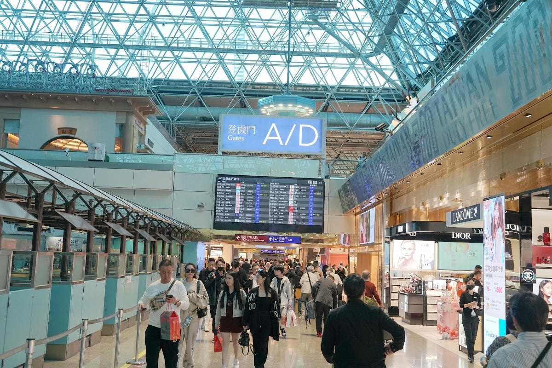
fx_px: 598
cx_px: 276
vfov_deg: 34.2
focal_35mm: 39
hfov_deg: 49.6
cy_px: 184
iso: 1000
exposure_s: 1/160
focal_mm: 39
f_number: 4
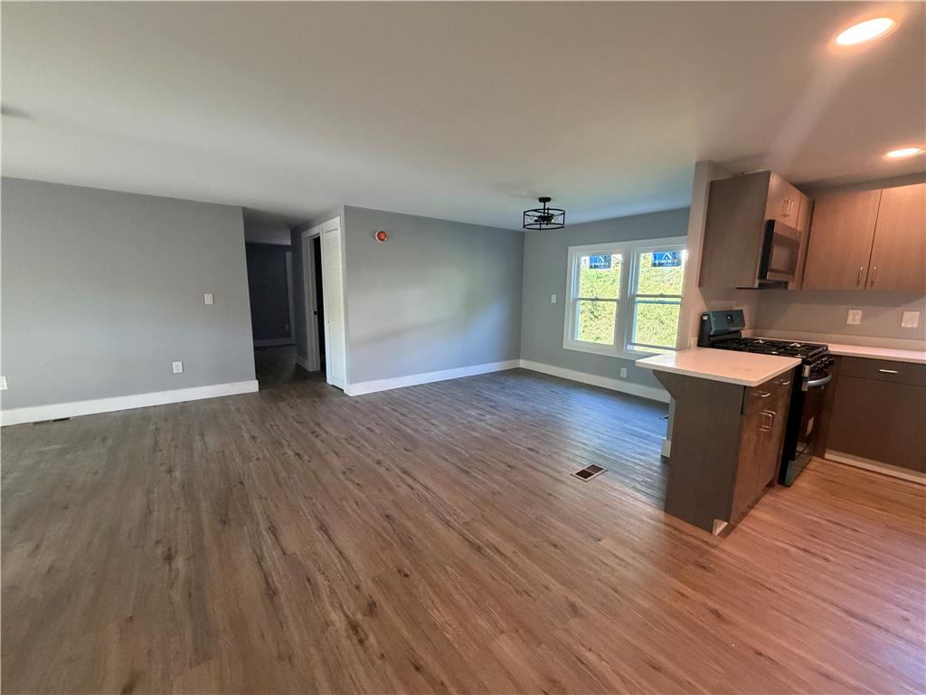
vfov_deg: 85.7
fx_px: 375
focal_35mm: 14
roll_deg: -0.5
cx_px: 463
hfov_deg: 102.1
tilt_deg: -6.6
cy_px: 348
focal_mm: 2.22
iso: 400
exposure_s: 1/60
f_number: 2.2
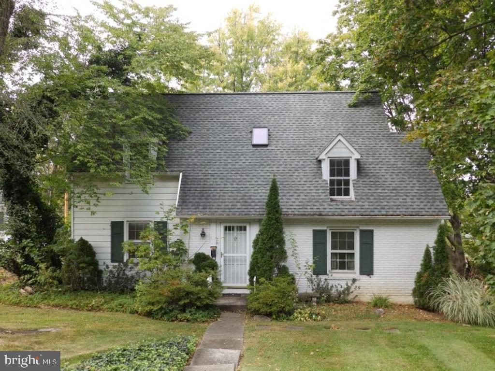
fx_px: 543
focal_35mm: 38
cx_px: 248
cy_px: 186
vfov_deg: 37.7
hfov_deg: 49.0
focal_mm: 6.8
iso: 80
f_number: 4
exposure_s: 1/80
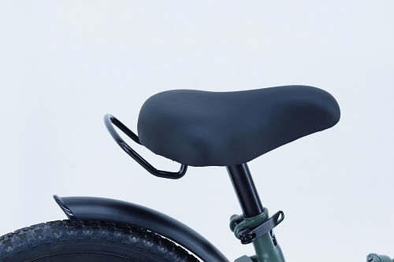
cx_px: 197
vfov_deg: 10.7
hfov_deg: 16.1
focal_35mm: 128
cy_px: 131
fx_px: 1395
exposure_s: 1/30
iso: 400
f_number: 8
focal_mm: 85
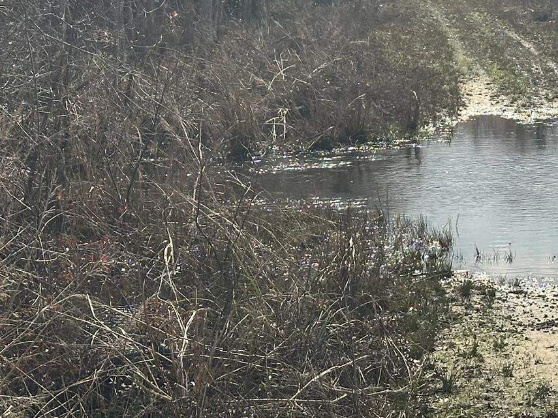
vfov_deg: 12.7
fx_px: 1854
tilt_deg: -2.8
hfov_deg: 16.8
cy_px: 8
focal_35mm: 115
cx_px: 521
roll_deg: +0.4
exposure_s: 1/4785
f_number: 1.78
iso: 64
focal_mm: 6.86
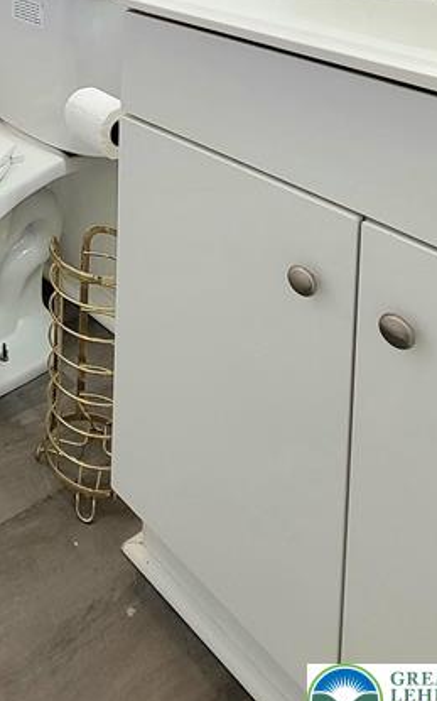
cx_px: -83
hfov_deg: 31.4
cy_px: -117
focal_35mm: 34
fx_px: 649
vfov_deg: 41.4
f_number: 2.2
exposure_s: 1/60.2
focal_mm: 2.2
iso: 160
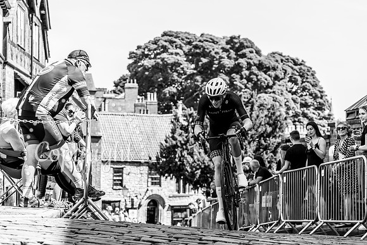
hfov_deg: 24.9
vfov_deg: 16.7
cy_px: 122
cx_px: 184
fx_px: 832
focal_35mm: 82
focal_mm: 75
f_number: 4
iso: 160
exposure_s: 1/800
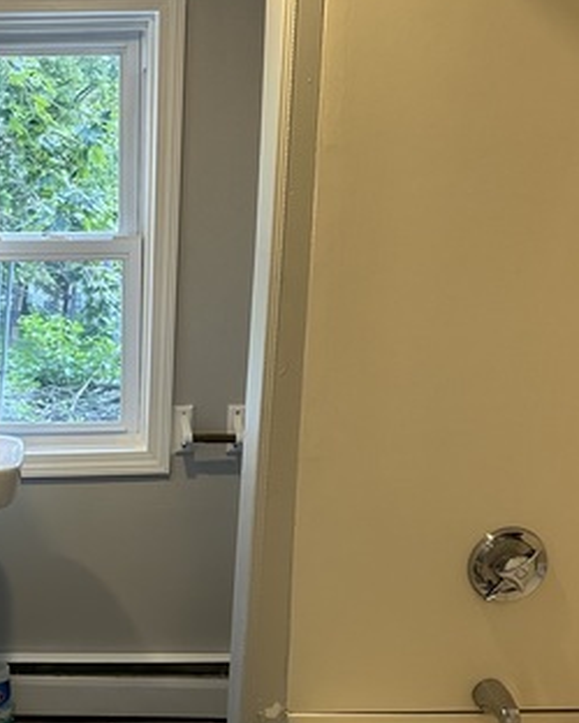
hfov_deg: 29.1
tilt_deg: -19.1
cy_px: 631
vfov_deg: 35.4
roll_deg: +0.9
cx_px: 65
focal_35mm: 50
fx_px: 1070
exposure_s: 1/62
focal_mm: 6.86
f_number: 1.78
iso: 250
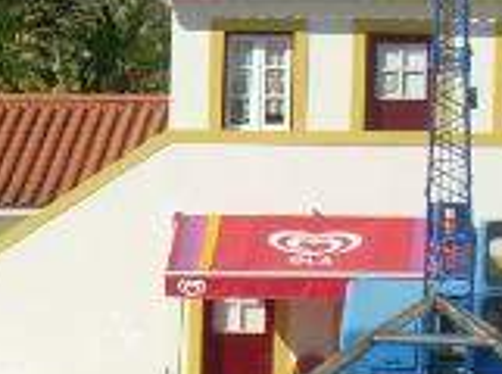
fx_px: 4211
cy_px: 511
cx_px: -324
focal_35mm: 291
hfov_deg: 6.7
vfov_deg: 5.1
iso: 50
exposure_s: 1/297
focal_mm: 12.5
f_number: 6.3
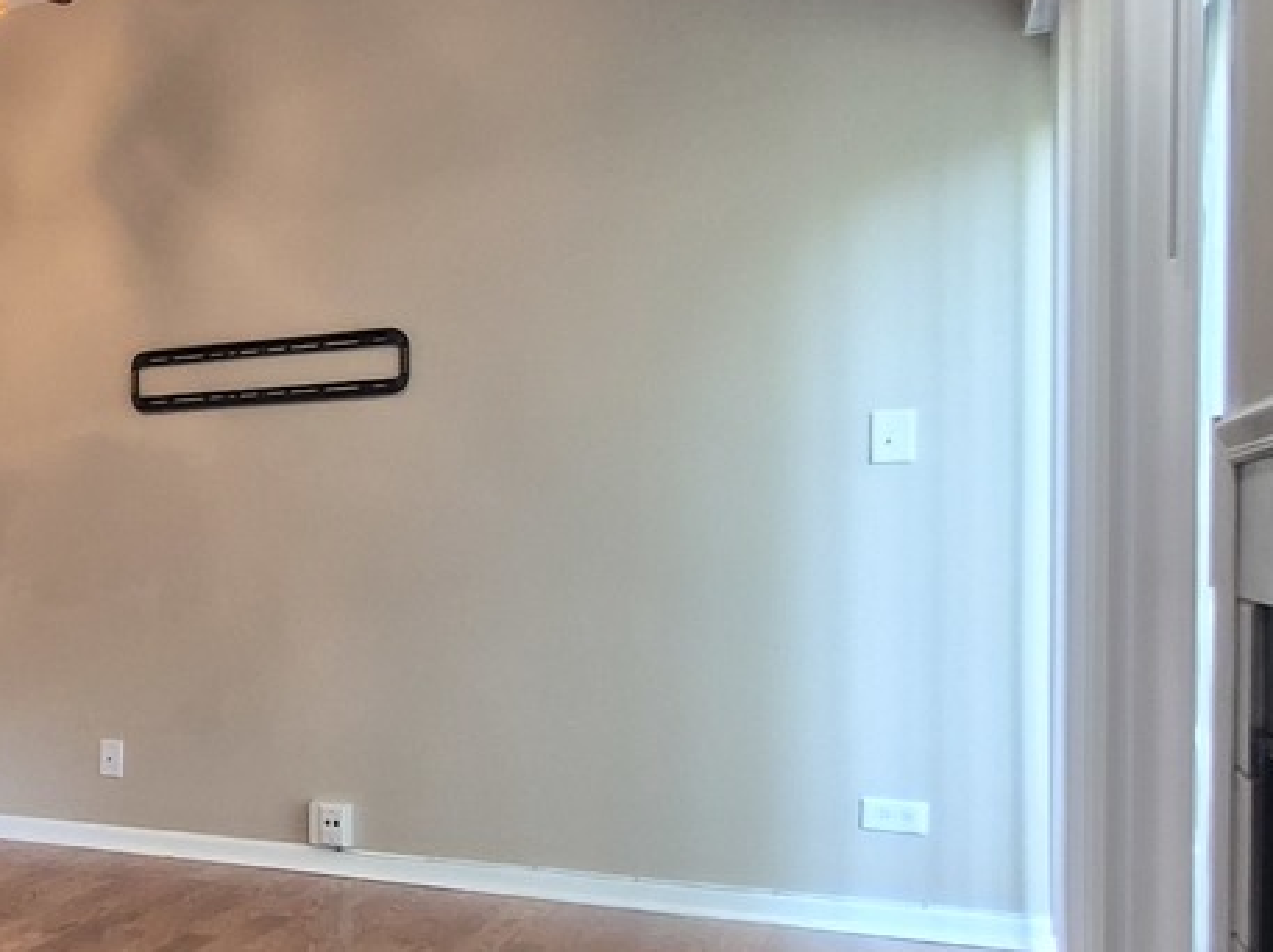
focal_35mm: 41
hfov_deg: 32.5
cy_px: 587
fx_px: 1507
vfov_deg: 34.9
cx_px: -435
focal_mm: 1.7
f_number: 2.2
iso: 200
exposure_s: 1/60
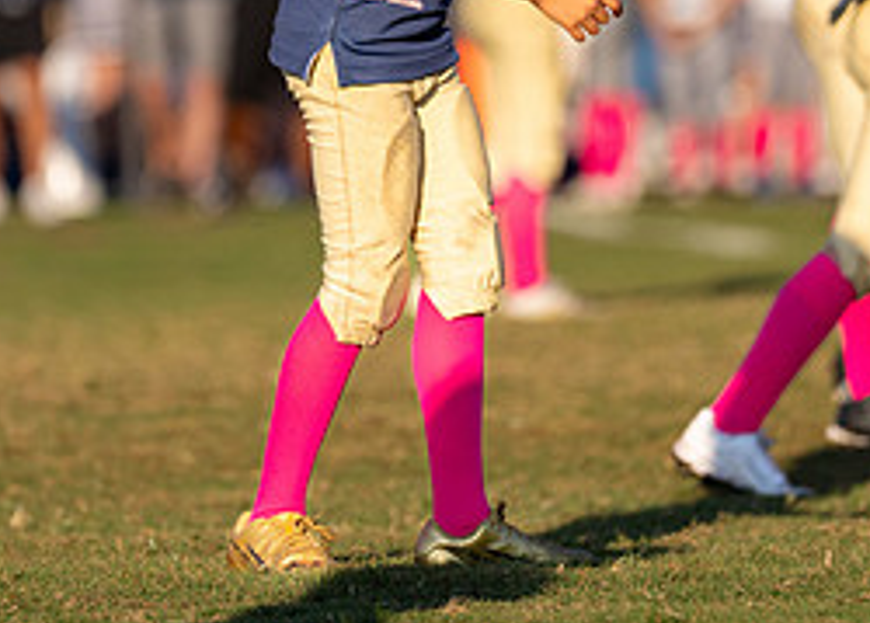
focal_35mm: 534
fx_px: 13205
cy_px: -32
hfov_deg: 3.8
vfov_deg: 2.7
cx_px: 365
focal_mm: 200
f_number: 2.8
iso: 200
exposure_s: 1/4000
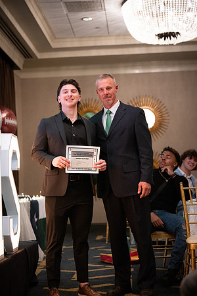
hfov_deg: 19.5
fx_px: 575
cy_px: 148
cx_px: 98
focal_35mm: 70
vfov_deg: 28.8
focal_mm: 70
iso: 12800
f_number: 2.8
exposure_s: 1/320
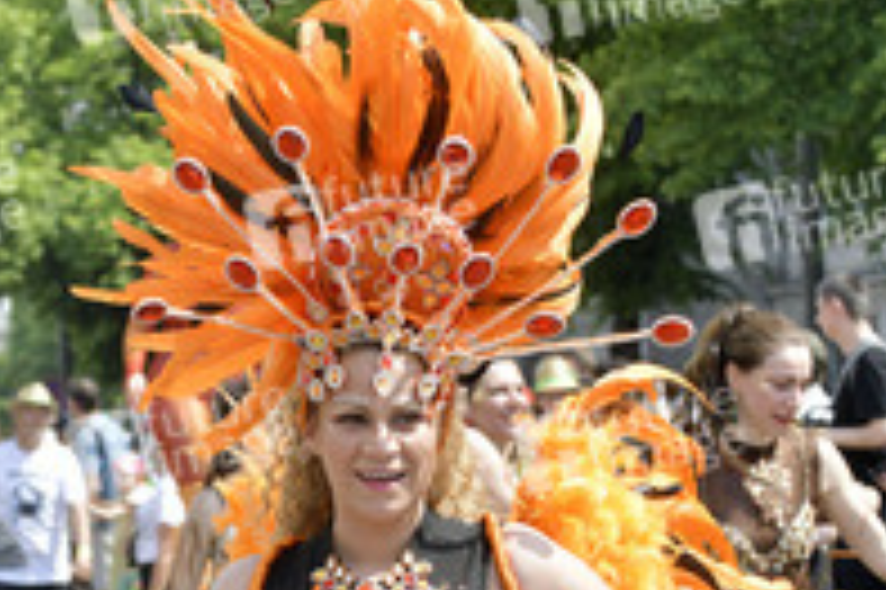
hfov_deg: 12.8
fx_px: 3934
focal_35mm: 160
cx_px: 241
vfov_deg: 8.5
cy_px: 554
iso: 160
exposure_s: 1/250
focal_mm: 70
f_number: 6.3
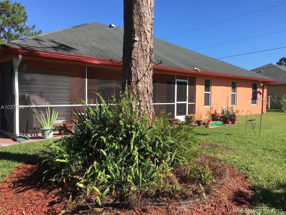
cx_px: 143
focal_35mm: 29
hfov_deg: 61.7
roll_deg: -0.7
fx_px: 240
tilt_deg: -2.5
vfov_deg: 48.2
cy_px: 108
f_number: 2.2
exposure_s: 1/1054
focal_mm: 4.15
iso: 25
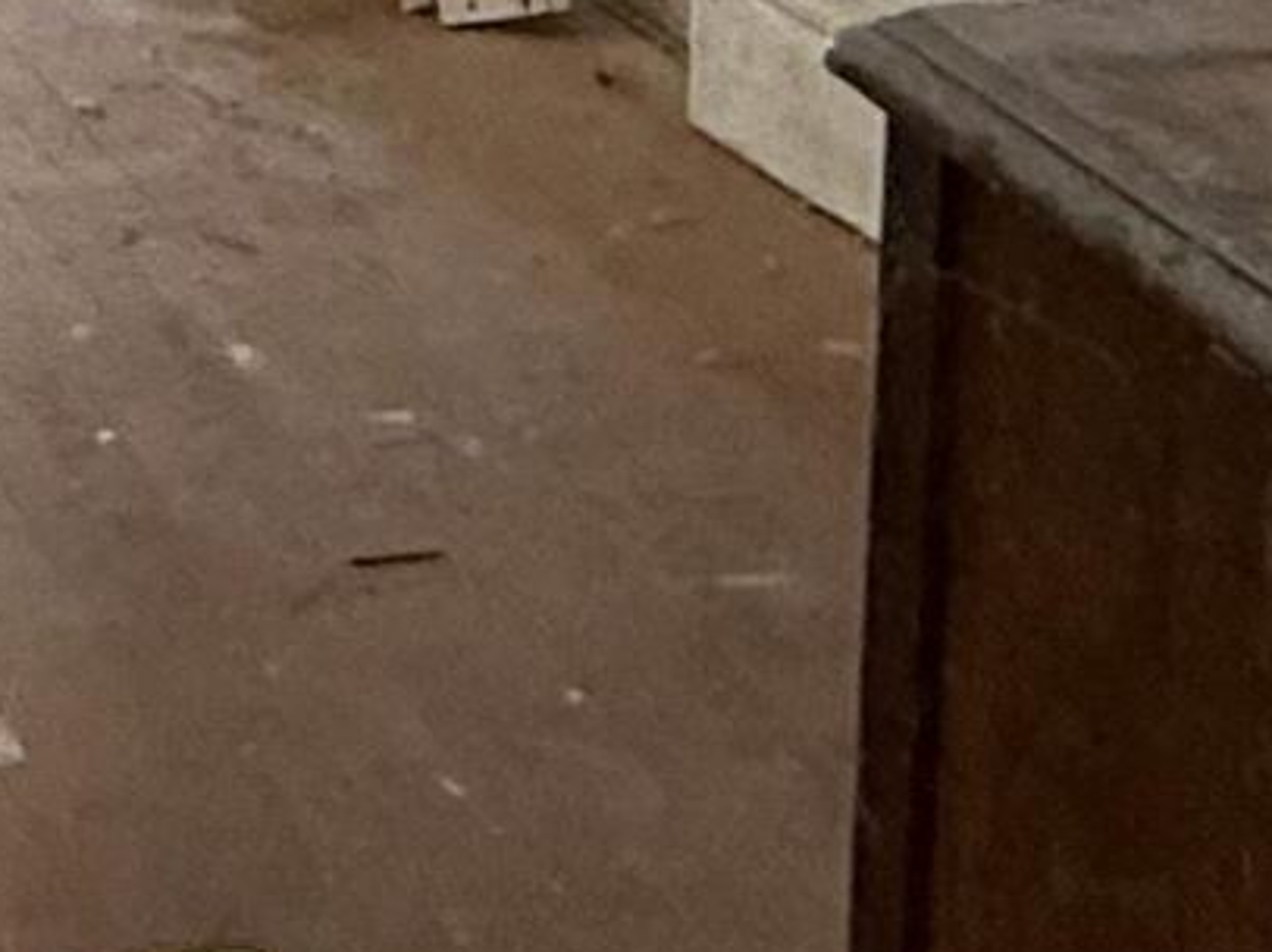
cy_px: -507
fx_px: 3893
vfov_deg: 13.1
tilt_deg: -10.9
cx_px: -269
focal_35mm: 106
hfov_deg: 17.6
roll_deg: +1.5
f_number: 2.2
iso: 400
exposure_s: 1/60
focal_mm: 2.22
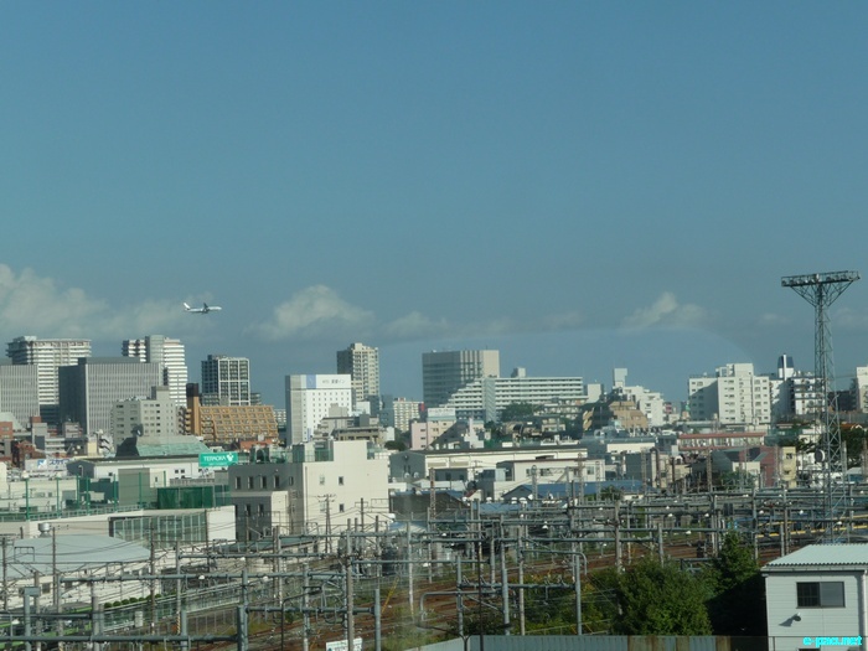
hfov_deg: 19.1
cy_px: 326
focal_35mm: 103
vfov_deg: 14.4
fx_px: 2583
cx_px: 434
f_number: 4.7
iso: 100
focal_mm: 17.5
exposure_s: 1/800
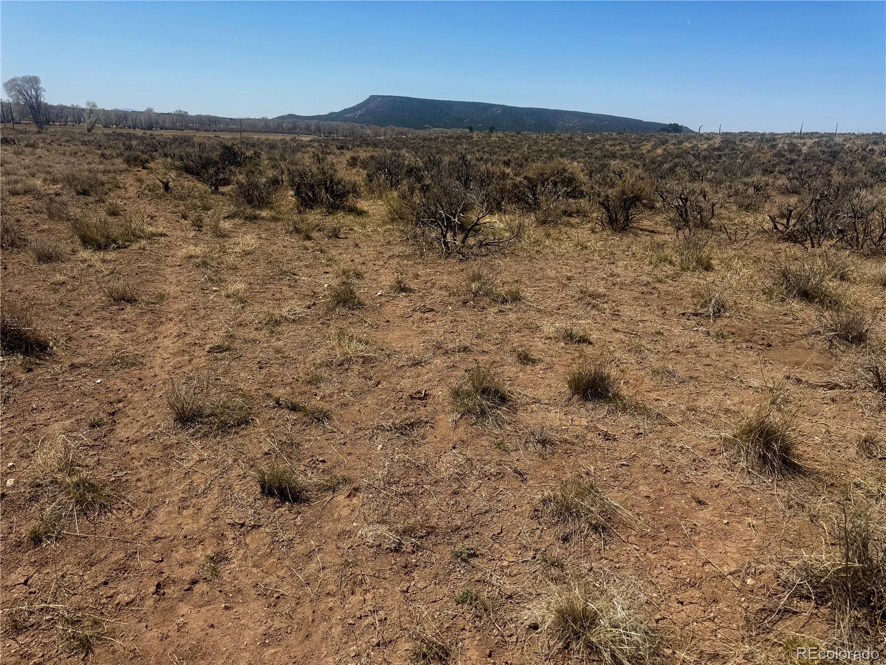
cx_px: 443
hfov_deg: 71.6
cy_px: 332
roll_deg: -2.5
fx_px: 614
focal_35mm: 24
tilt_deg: -19.2
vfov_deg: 56.8
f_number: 1.78
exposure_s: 1/5348
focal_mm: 6.76
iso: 80
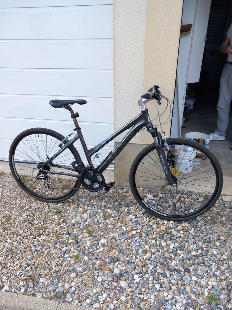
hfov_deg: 51.4
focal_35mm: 27
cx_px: 116
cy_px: 155
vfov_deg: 65.3
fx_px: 241
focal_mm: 4
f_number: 1.8
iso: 20
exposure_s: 1/114
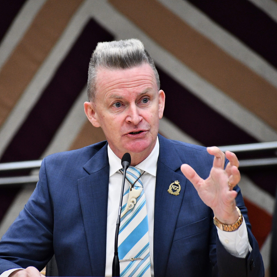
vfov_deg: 4.0
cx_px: 100
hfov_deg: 4.0
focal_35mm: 441
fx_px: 3993
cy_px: 138
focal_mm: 230
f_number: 5.6
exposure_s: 1/125
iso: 3200
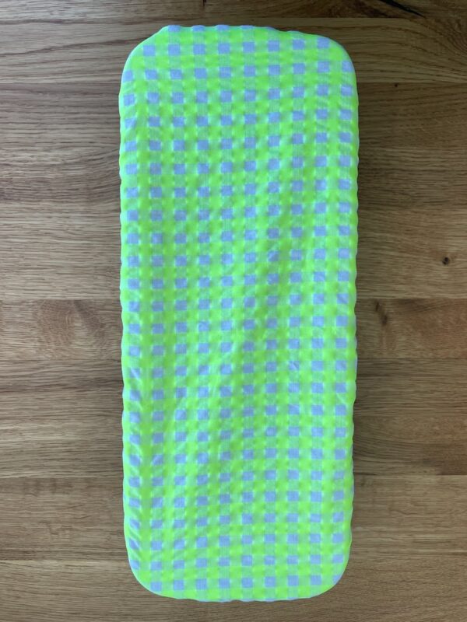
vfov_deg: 67.3
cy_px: 311
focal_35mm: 26
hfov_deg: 53.1
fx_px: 468
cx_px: 234
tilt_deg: -85.9
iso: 32
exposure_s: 1/320
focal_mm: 4.2
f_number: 1.6
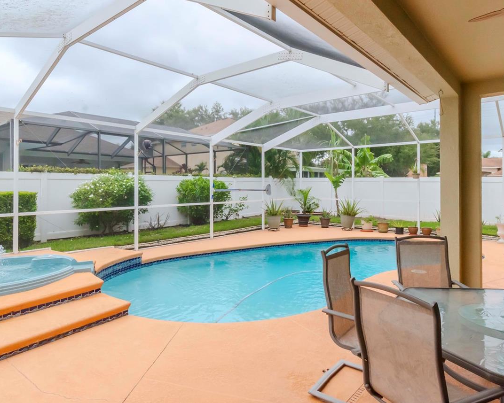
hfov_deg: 77.6
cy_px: 205
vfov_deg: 65.5
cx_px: 247
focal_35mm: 21
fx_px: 313
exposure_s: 1/250
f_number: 16
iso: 800
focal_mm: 10
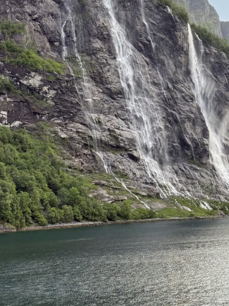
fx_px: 653
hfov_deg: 19.9
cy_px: 97
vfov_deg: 26.2
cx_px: 114
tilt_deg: +9.6
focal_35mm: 74
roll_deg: +2.2
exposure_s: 1/450
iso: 100
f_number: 1.78
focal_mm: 6.76
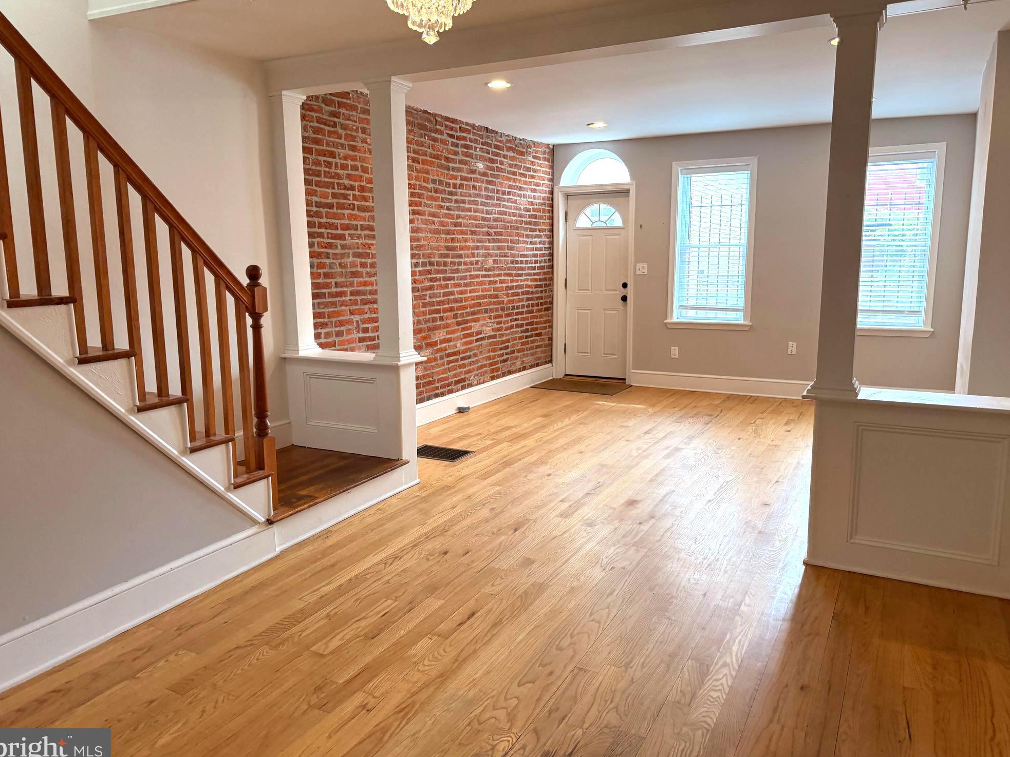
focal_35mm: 25
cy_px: 376
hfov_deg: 69.4
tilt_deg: -7.7
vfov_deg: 54.9
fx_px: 730
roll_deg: +0.1
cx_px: 509
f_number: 1.78
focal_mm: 6.76
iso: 200
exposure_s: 1/158
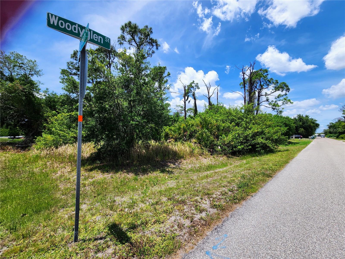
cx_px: 172
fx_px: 130
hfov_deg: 106.2
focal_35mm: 13
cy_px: 130
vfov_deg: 89.9
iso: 50
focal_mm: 2.2
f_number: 2.2
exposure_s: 1/1899
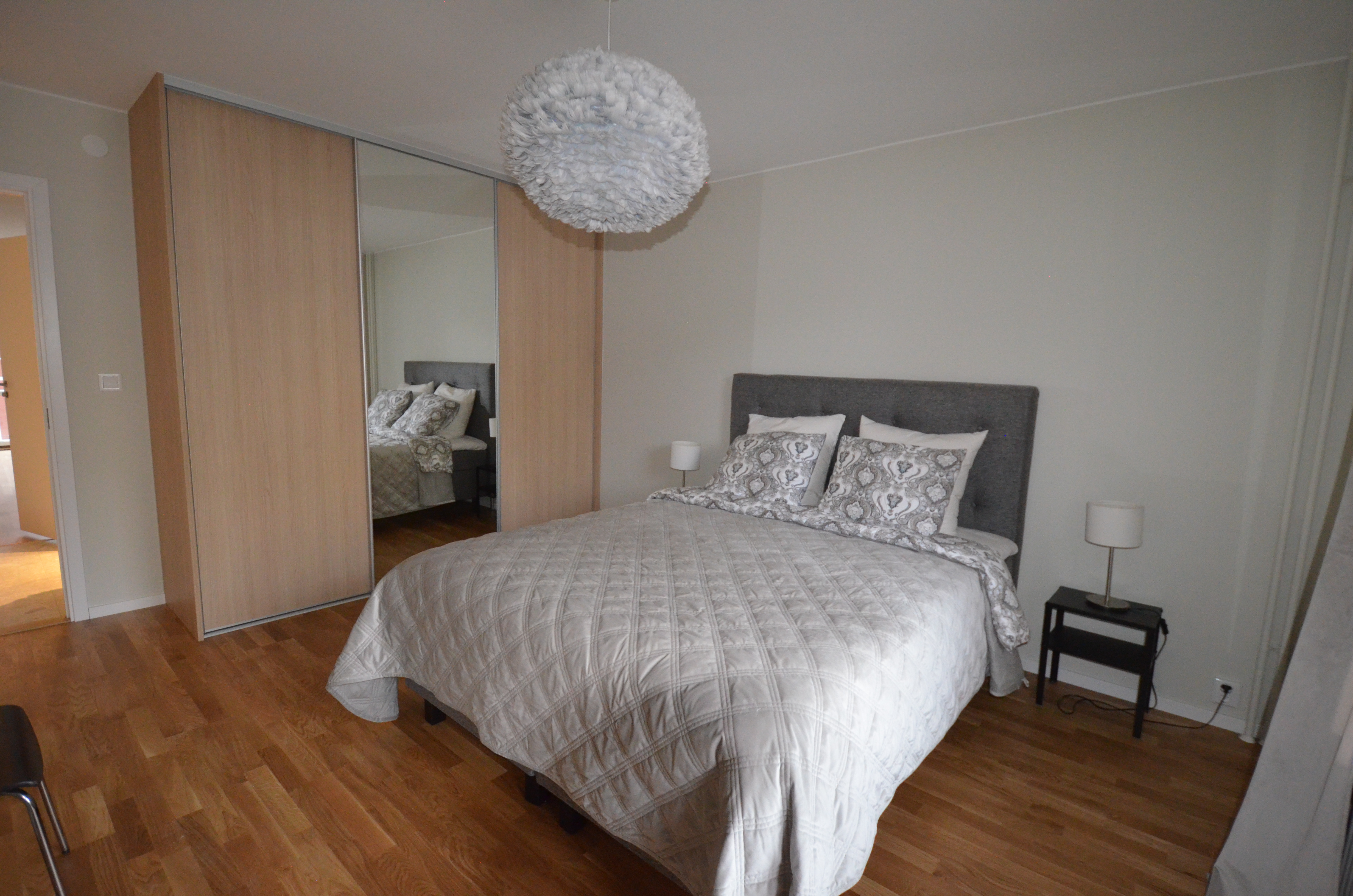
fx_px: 619
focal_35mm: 16
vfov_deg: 71.8
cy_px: 448
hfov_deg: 95.1
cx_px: 676
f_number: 3.5
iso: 3200
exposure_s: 1/60
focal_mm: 11
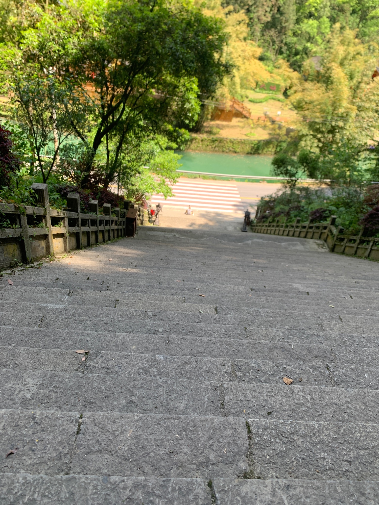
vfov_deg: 67.3
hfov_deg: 53.1
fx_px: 380
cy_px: 252
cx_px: 190
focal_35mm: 26
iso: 25
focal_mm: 4.25
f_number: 1.8
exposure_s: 1/213
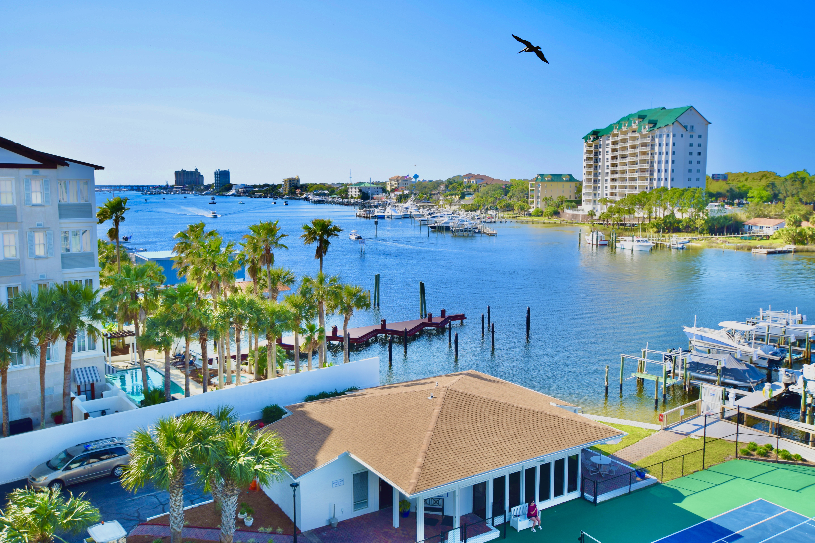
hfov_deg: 60.3
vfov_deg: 42.3
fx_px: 702
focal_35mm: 31
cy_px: 264
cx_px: 400
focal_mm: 20
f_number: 3.5
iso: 100
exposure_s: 1/640
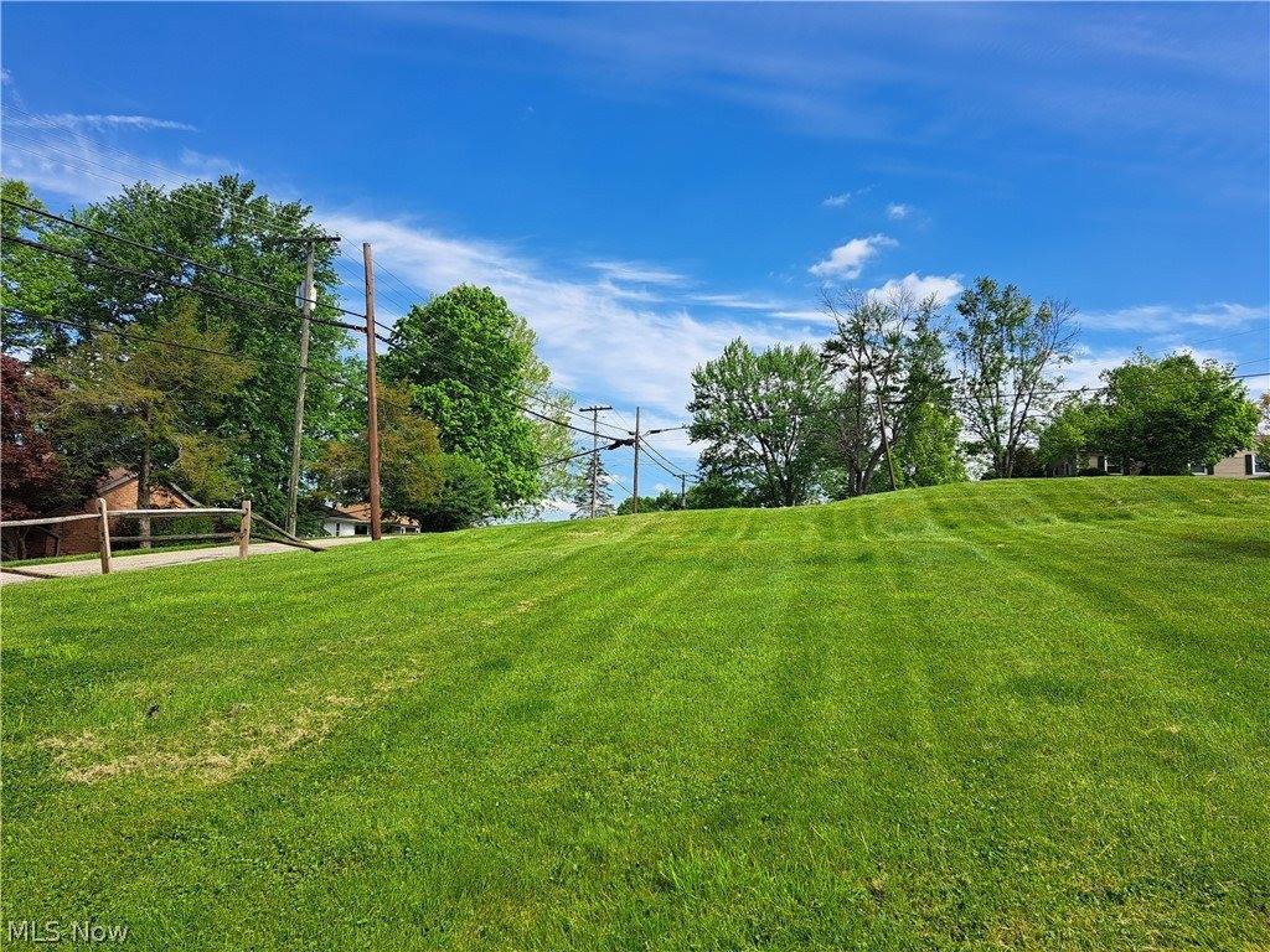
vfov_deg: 56.8
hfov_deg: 71.6
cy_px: 476
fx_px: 881
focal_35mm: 24
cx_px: 635
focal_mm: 5.23
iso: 50
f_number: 1.8
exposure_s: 1/1196
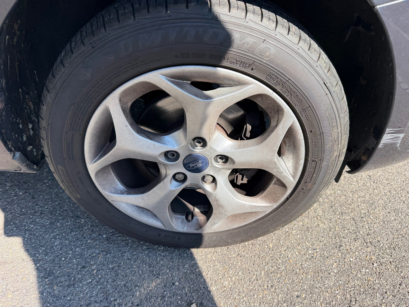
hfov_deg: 71.6
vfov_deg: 56.8
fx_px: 284
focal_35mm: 24
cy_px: 154
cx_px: 204
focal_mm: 6.76
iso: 100
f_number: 1.78
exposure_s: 1/1585
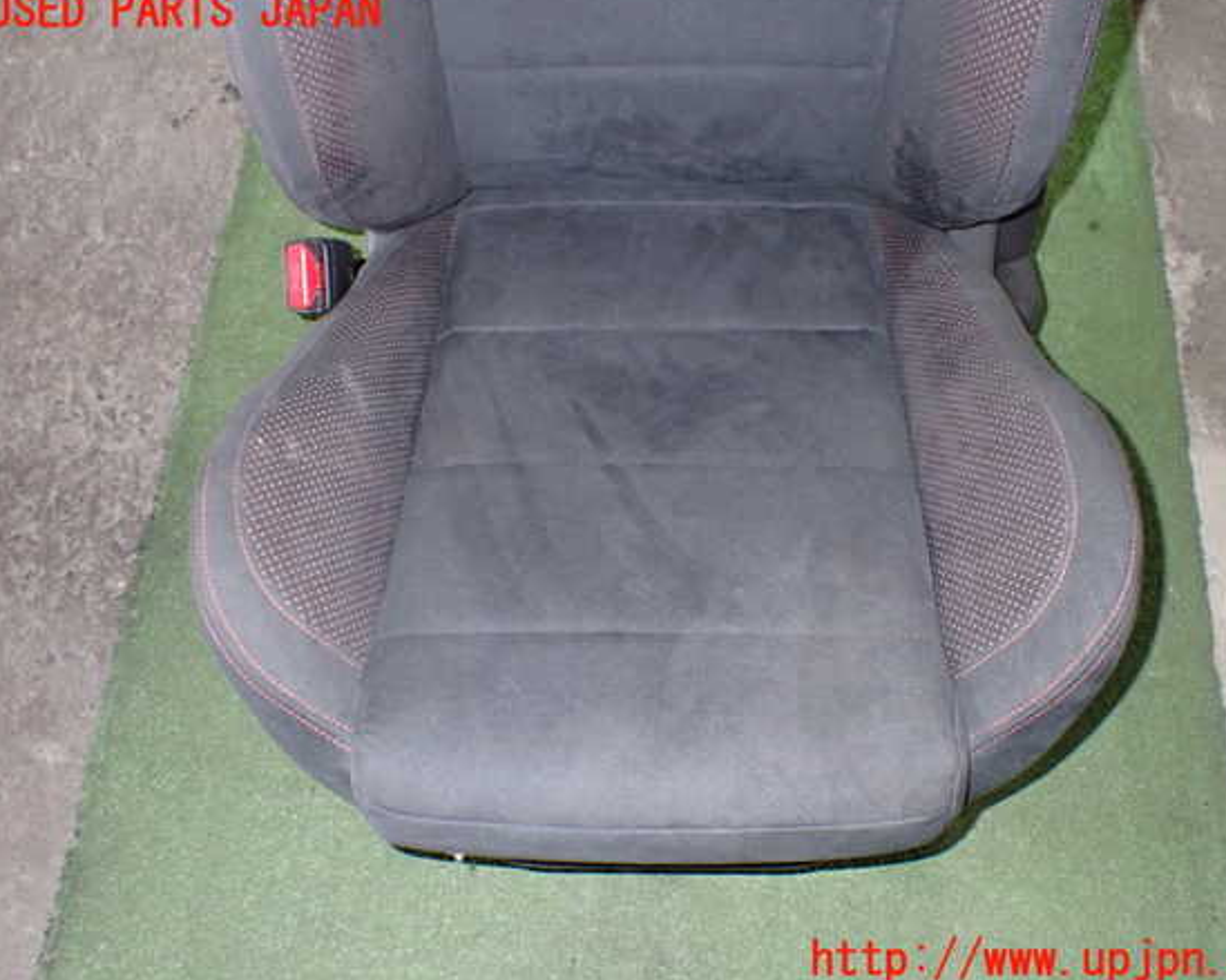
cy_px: 487
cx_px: 645
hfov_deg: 55.6
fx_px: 1161
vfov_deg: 45.8
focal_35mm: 32
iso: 800
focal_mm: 5.4
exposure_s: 1/30
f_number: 6.3
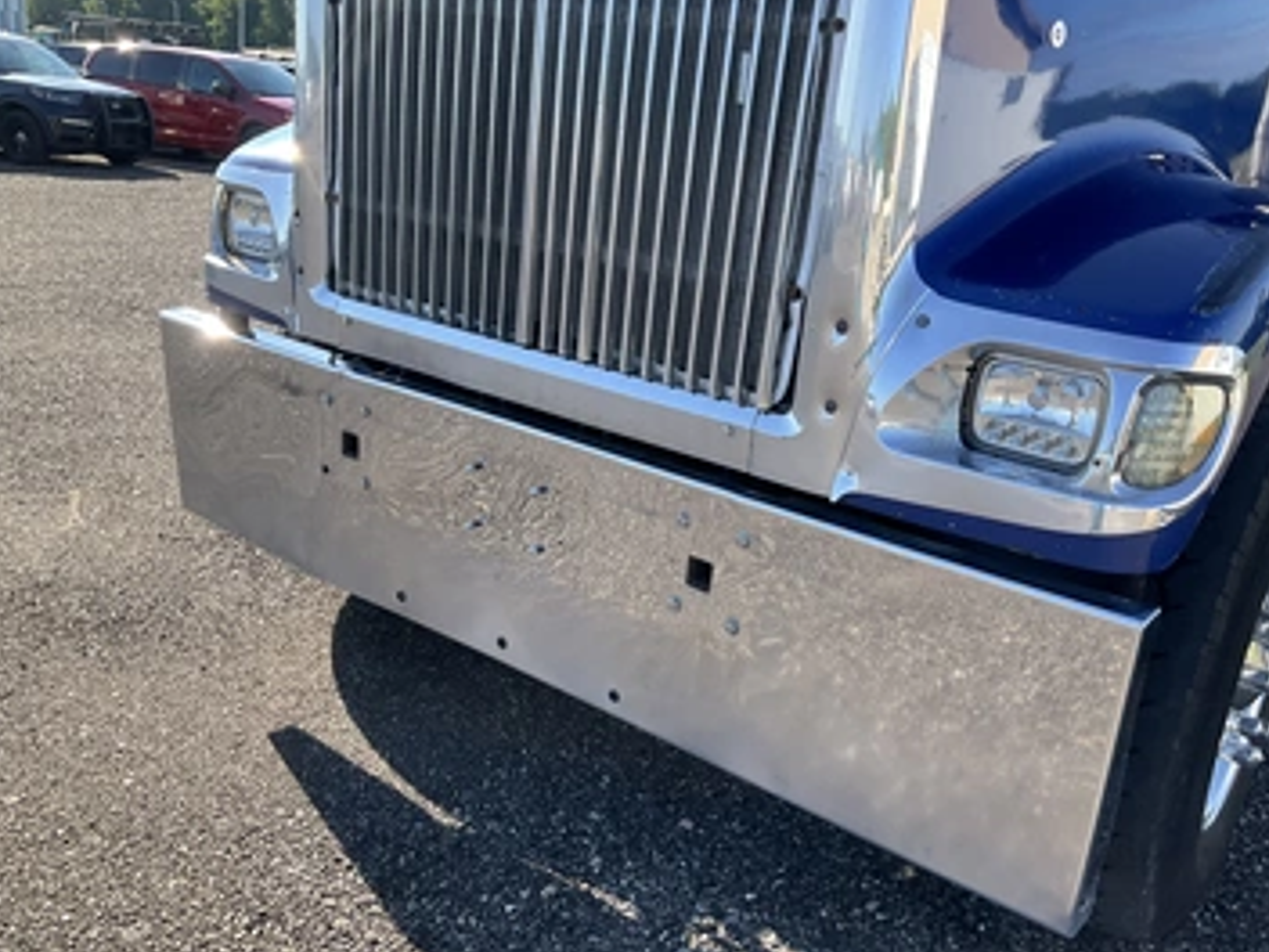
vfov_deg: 42.9
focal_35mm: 33
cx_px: 703
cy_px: 523
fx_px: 1210
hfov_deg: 55.2
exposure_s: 1/439
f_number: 1.8
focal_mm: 3
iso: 25
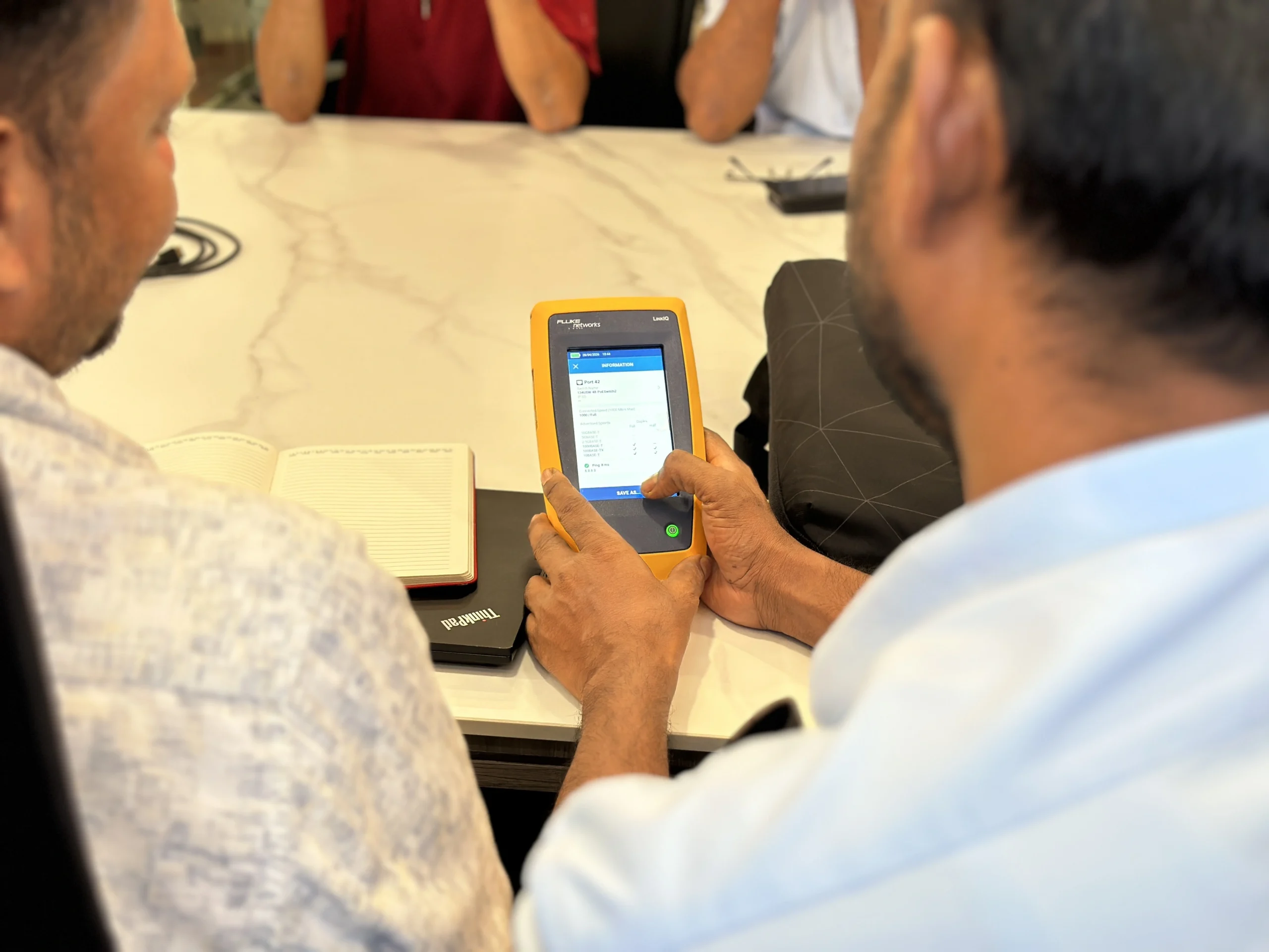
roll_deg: -0.8
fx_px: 1760
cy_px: 476
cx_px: 634
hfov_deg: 39.7
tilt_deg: -24.5
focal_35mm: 48
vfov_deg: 30.3
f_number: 1.78
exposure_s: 1/100
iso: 100
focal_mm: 6.86
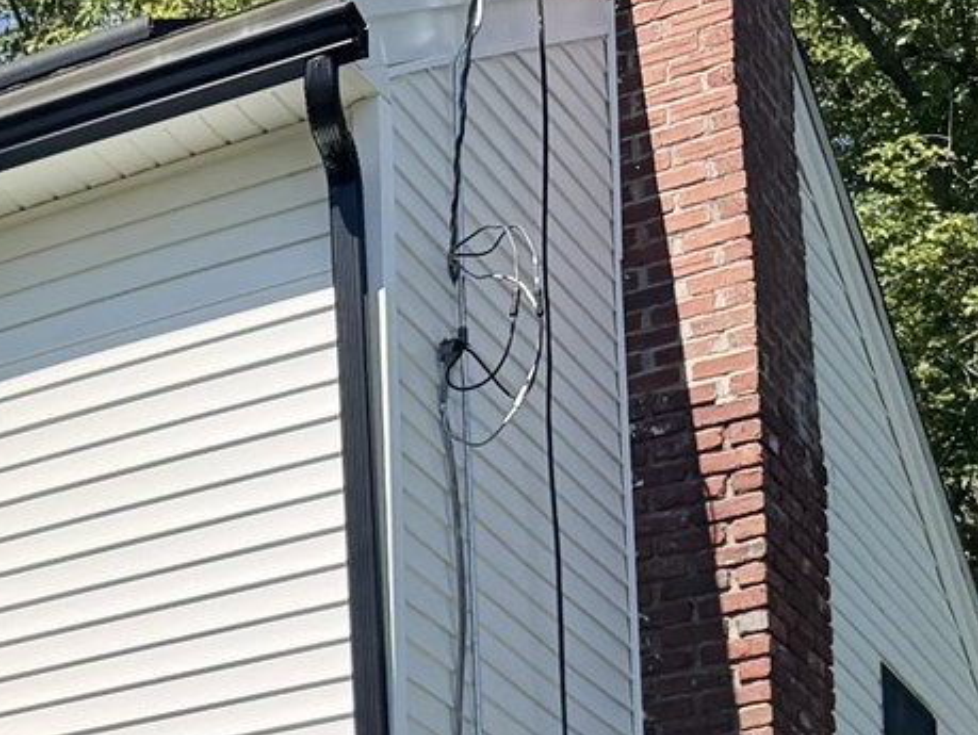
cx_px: -614
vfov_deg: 12.8
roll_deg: +0.5
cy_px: 1263
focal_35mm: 107
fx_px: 3025
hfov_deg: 16.3
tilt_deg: +5.2
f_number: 1.78
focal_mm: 6.76
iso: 80
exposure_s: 1/4673
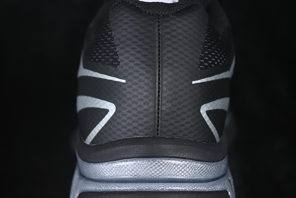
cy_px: 99
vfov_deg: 18.2
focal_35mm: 75
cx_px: 148
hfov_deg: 27.0
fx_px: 617
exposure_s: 1/50
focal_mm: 50
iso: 160
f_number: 6.3
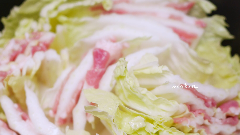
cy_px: 103
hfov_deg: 44.6
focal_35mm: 46
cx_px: 113
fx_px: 293
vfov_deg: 25.6
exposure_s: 1/200
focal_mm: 15
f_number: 1.8
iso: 200
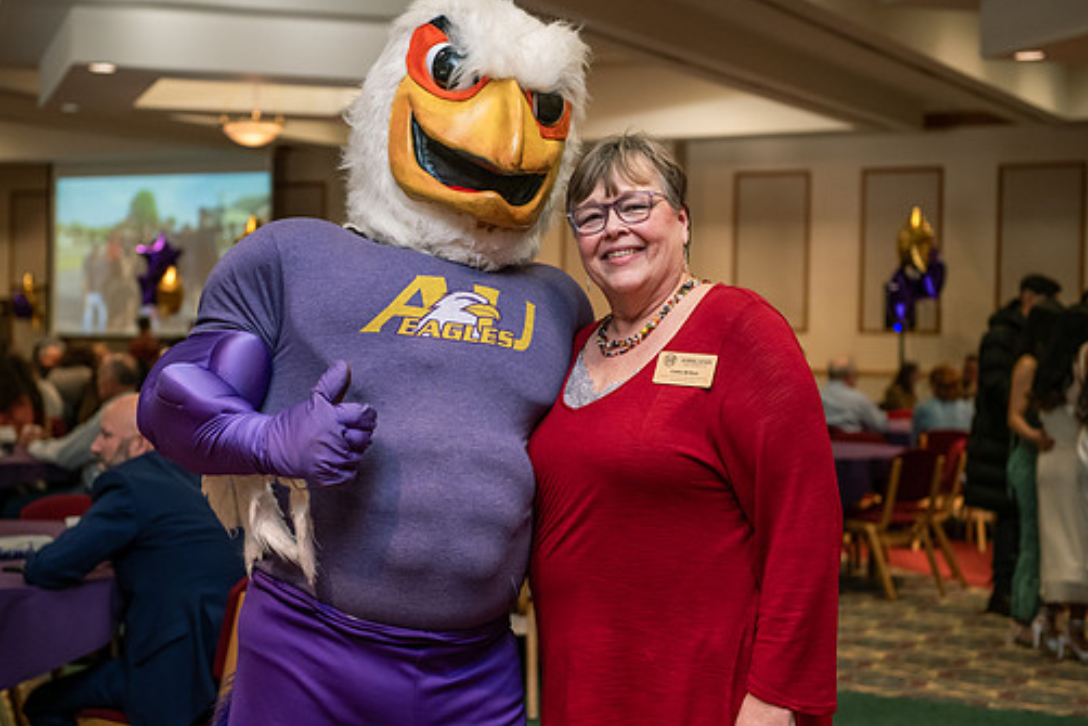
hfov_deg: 30.0
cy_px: 356
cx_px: 488
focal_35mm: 67
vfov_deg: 20.3
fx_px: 2025
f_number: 3.5
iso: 1600
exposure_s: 1/160
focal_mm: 58
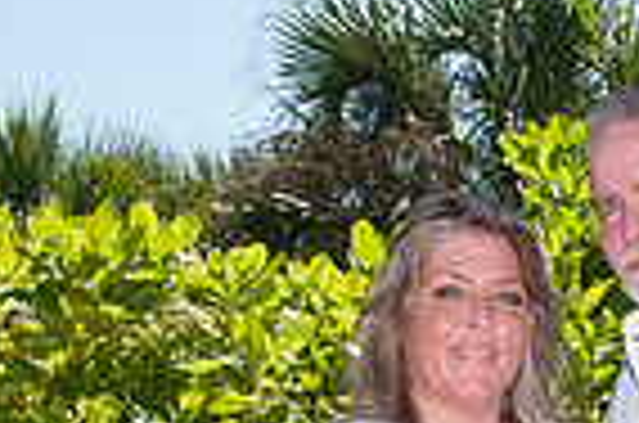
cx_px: 542
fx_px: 2444
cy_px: 796
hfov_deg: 14.8
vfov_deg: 9.4
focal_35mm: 138
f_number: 11
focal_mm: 29
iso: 100
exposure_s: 1/250
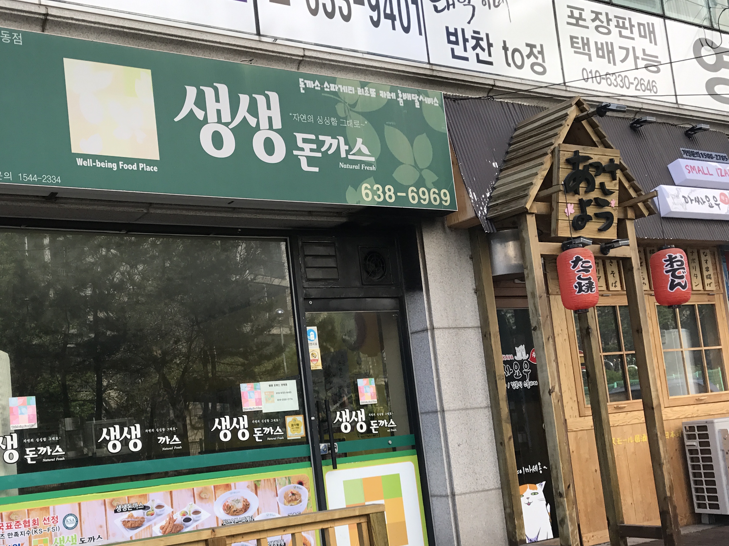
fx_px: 863
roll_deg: +7.5
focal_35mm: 41
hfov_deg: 44.8
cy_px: 367
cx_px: 218
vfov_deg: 34.8
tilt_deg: +4.3
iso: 20
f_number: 1.8
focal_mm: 3.99
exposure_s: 1/460
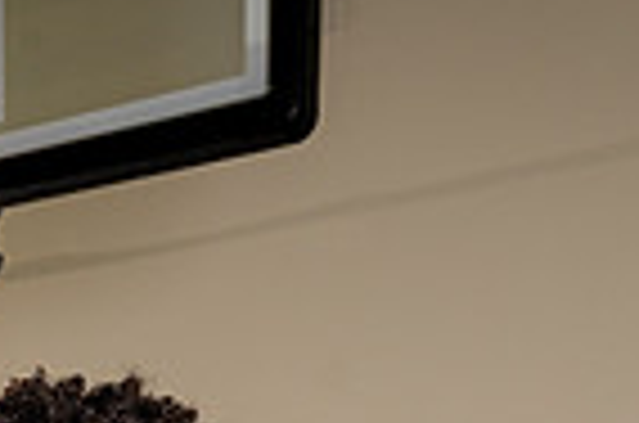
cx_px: -4
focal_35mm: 110
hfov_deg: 18.1
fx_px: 1948
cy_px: 976
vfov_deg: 10.8
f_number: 7.1
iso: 640
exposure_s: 1/200
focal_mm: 34.6
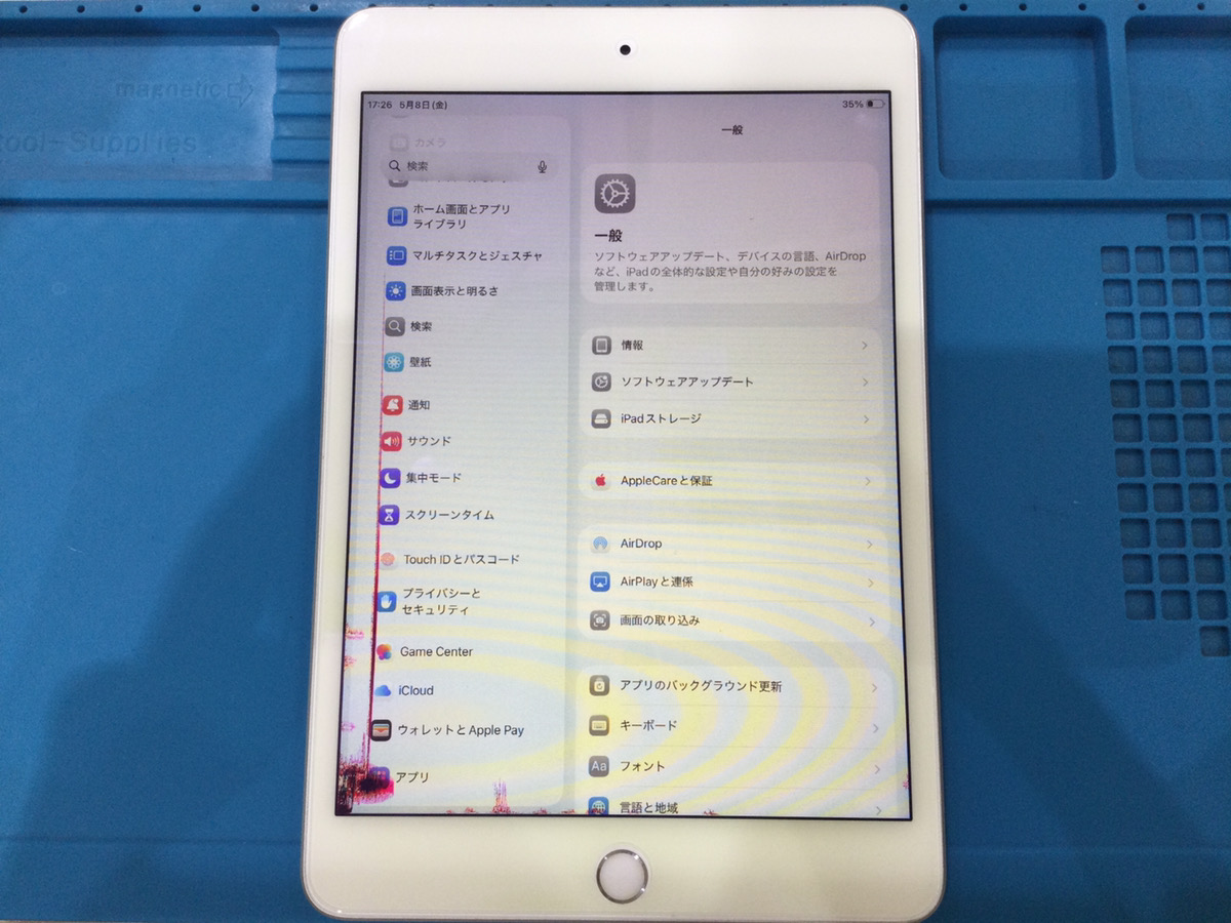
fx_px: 1102
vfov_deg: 45.4
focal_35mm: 31
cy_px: 462
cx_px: 616
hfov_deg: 58.4
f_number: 2.4
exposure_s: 1/40
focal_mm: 3.3
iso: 32
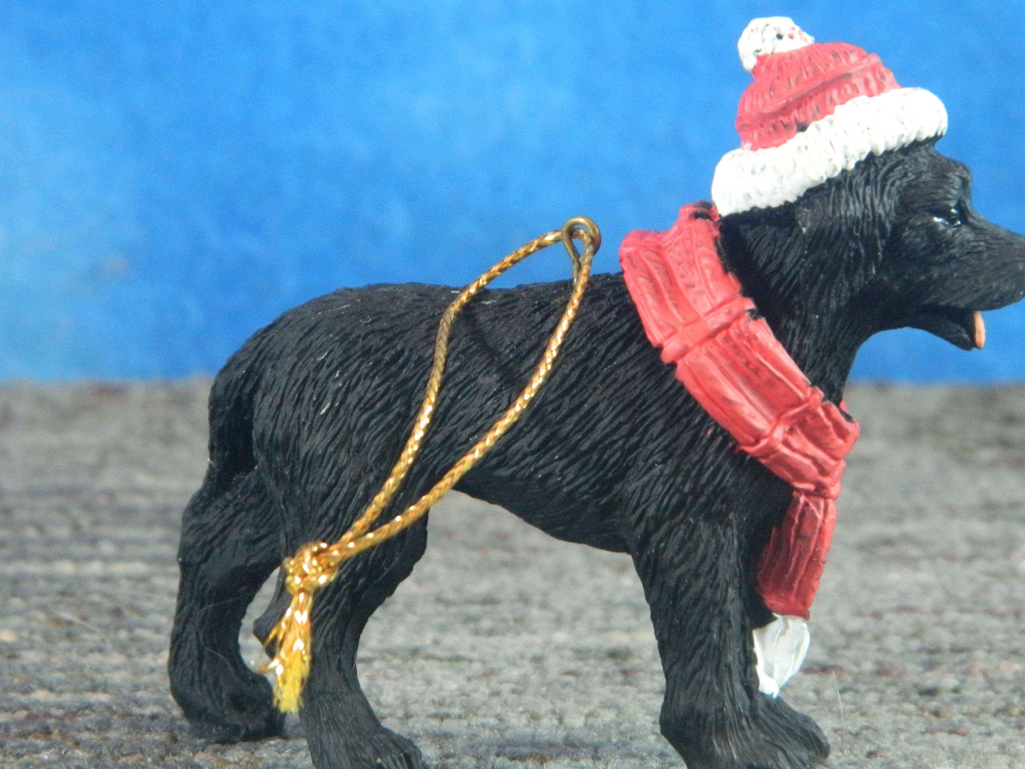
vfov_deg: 9.2
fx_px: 4797
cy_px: 354
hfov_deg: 12.2
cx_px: 517
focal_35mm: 162
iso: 400
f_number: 4.7
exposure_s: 1/13
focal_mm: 23.2
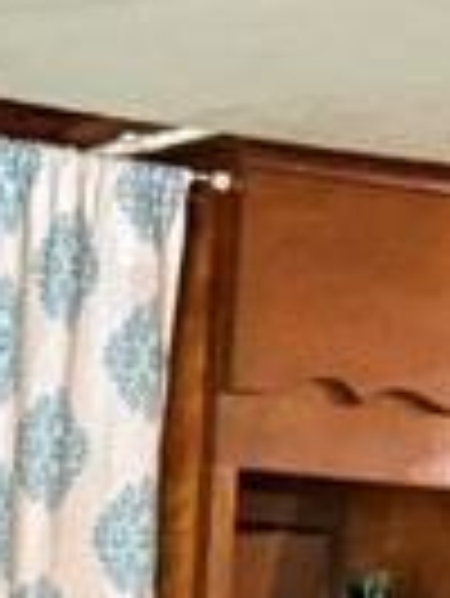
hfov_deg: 7.1
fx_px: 3201
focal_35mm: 185
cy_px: 1209
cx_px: -963
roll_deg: -1.0
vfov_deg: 9.9
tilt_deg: -5.5
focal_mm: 6.76
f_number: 1.78
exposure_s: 1/30
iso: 800
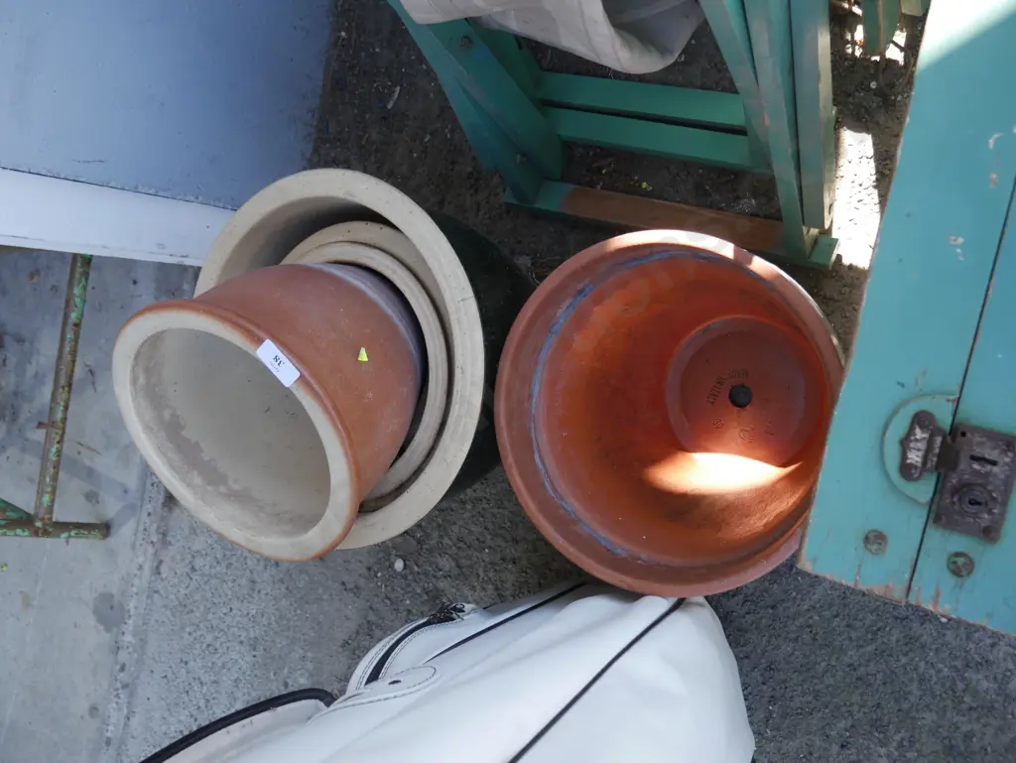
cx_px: 508
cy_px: 382
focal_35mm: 32
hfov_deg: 56.8
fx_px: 940
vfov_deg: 44.2
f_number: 3.6
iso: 200
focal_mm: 16
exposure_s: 1/160
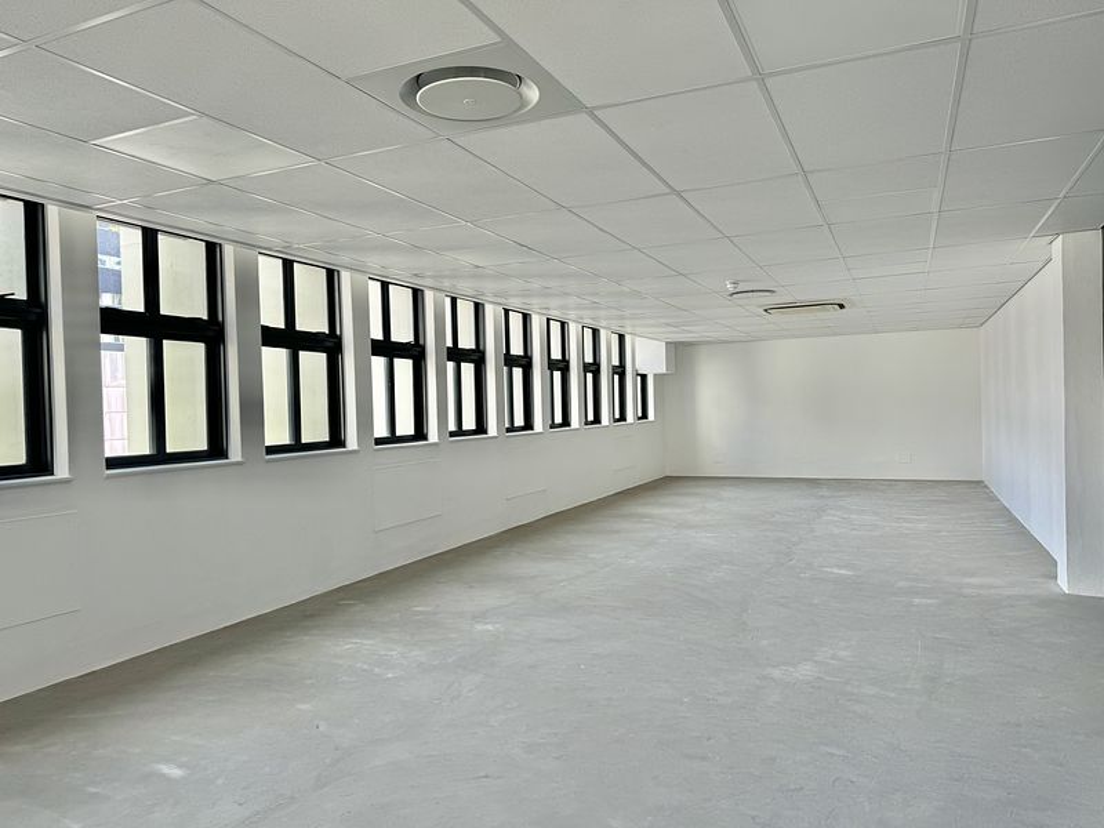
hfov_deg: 71.6
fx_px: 765
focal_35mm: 24
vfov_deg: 56.8
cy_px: 414
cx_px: 552
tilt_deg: -1.3
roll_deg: +1.1
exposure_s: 1/142
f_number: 1.78
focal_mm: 6.76
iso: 64
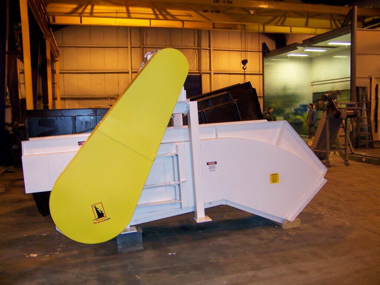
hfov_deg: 55.4
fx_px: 362
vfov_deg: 42.9
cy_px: 142
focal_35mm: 33
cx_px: 190
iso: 140
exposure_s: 1/30
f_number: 2.8
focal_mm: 5.5
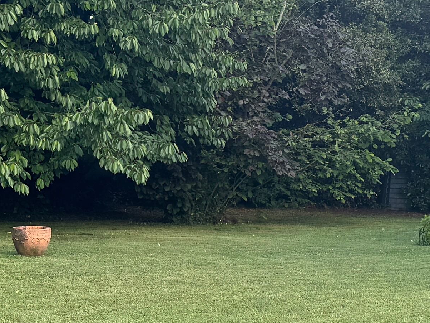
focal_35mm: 114
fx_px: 1416
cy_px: 159
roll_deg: -2.7
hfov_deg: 17.1
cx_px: 371
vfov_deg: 13.0
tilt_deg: -2.2
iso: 80
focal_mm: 6.76
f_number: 1.78
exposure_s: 1/715
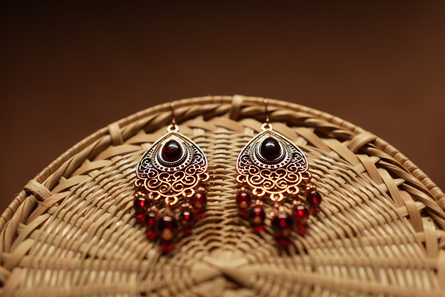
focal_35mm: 52
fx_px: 643
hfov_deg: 38.2
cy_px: 148
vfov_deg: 26.0
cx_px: 222
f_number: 2.5
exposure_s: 1/125
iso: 125
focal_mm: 35
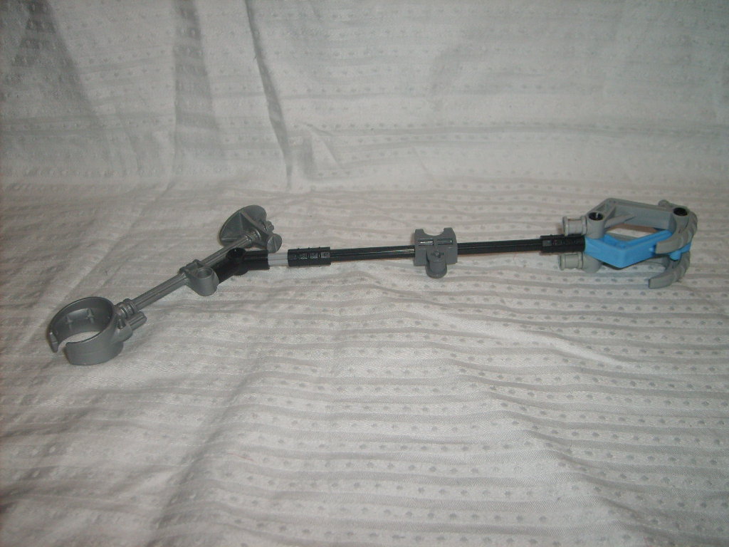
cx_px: 364
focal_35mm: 35
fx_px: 737
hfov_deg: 52.6
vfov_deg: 40.7
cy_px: 274
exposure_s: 1/45
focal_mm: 5.8
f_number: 2.8
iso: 100
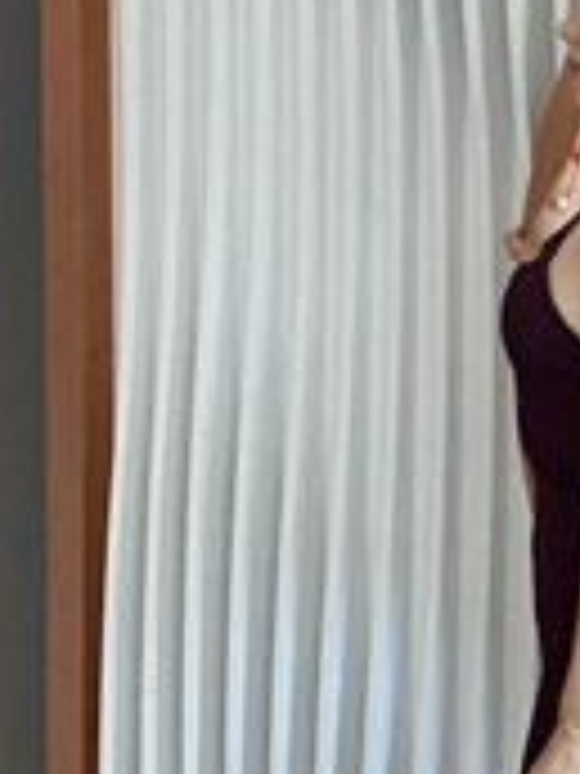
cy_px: 614
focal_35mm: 125
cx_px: 688
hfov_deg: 11.6
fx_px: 2793
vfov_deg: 15.7
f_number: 2
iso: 200
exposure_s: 1/122
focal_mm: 6
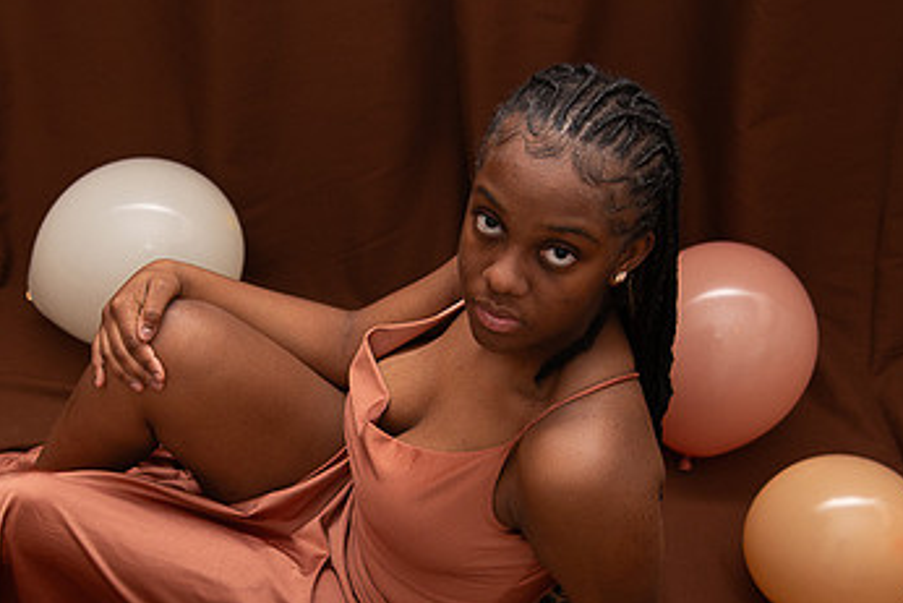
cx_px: 295
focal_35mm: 68
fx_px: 1706
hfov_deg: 29.4
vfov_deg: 19.9
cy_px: 455
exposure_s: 1/250
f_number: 4
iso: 800
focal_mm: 38
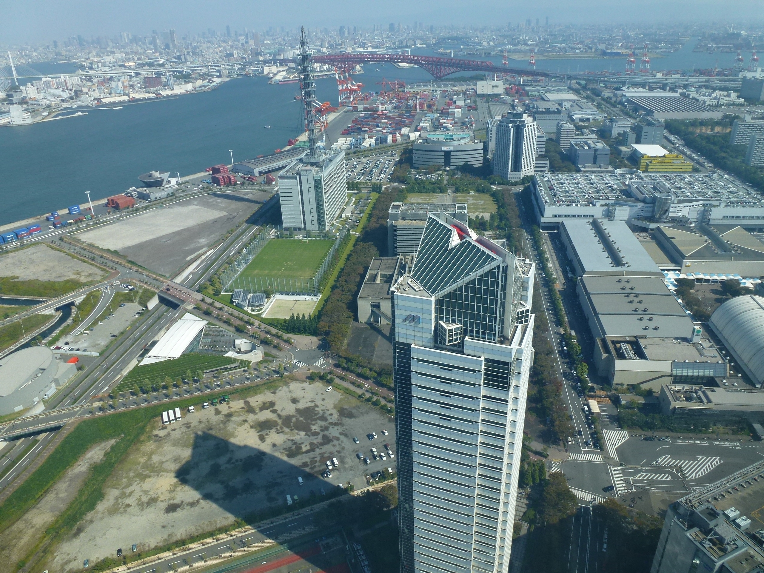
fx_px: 530
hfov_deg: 71.6
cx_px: 382
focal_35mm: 24
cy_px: 286
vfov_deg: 56.8
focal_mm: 4.3
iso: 100
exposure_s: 1/640
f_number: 4
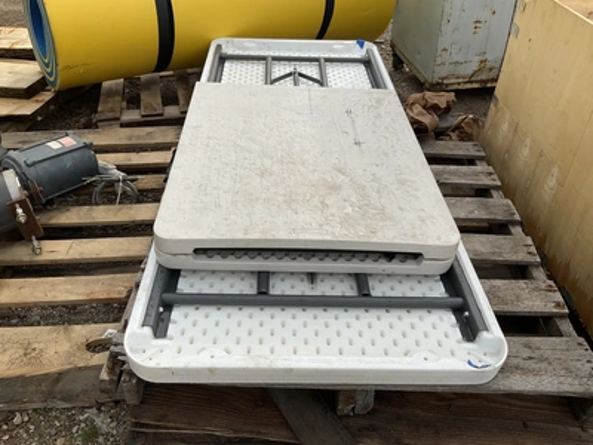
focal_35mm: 29
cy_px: 222
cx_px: 296
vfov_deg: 48.2
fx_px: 497
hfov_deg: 61.7
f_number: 1.8
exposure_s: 1/1786
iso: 25
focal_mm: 3
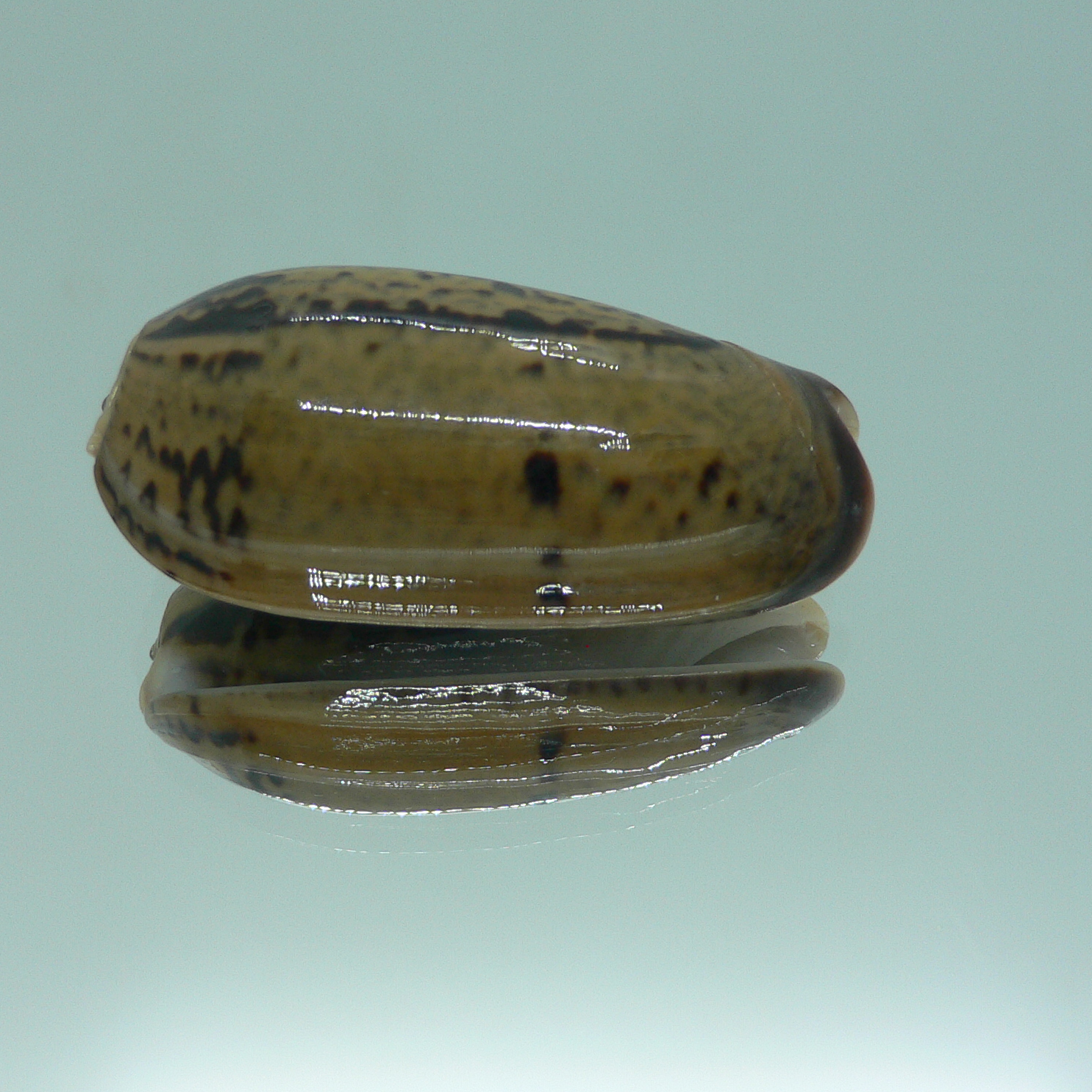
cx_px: 504
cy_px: 537
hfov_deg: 40.0
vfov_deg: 40.0
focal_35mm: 42
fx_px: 1499
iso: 100
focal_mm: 4.6
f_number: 2.8
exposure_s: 1/60
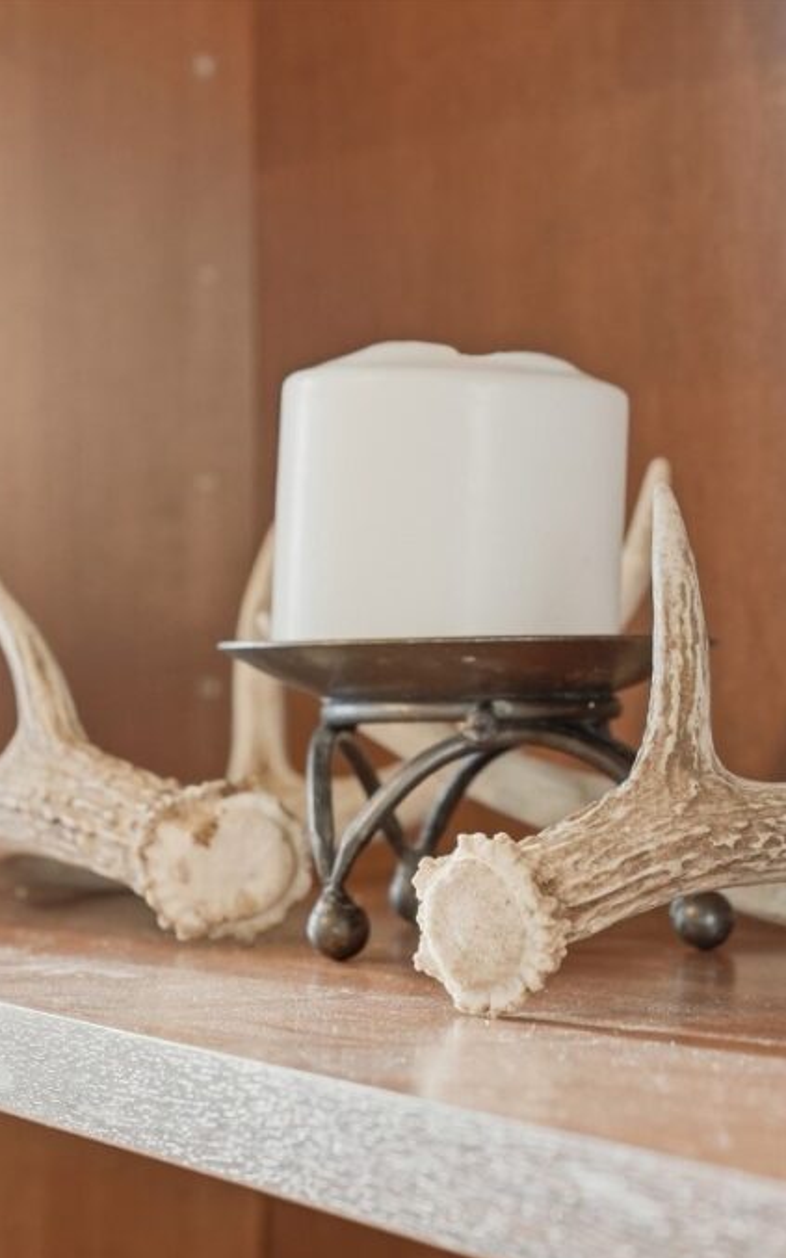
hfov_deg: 12.1
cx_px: 312
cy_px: 631
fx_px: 3702
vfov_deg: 19.3
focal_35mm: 108
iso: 2000
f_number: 8
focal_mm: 70
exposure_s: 1/320
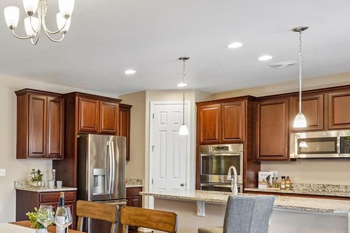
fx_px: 321
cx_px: 33
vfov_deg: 38.7
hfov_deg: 50.5
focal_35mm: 33
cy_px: 180
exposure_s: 1/6
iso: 400
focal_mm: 14
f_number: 8
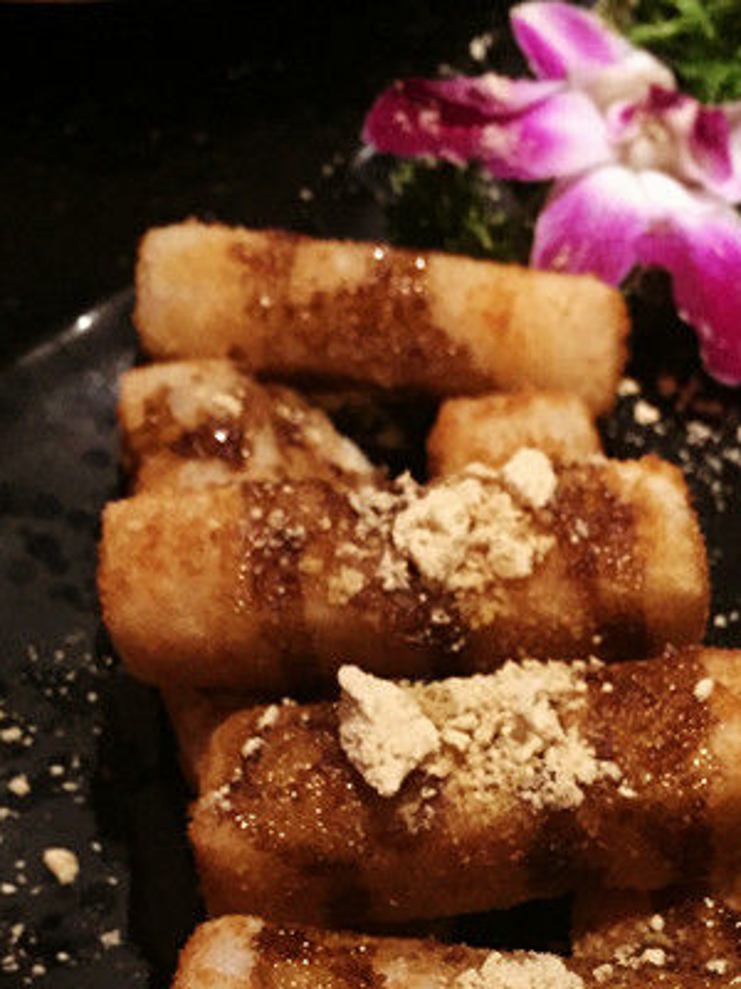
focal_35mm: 58
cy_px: 811
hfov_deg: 25.0
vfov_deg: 32.2
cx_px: 519
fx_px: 1655
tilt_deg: -54.5
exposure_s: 1/17
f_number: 2.2
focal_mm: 4.15
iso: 320
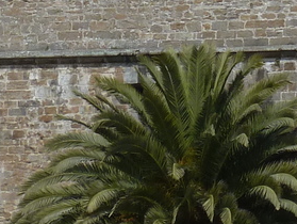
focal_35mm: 229
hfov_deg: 8.6
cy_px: -119
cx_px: 303
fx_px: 1967
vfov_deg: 6.4
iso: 80
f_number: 5.6
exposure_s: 1/500
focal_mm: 6.5
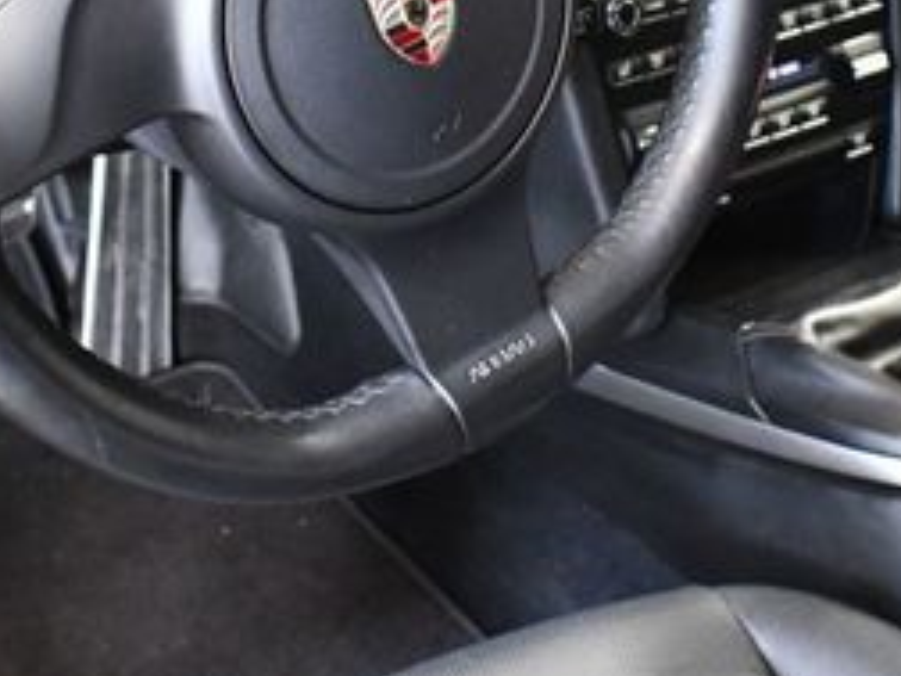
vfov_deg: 16.6
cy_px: 64
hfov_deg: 22.2
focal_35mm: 88
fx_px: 2291
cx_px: 411
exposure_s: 1/60
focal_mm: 18
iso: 5000
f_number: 3.5
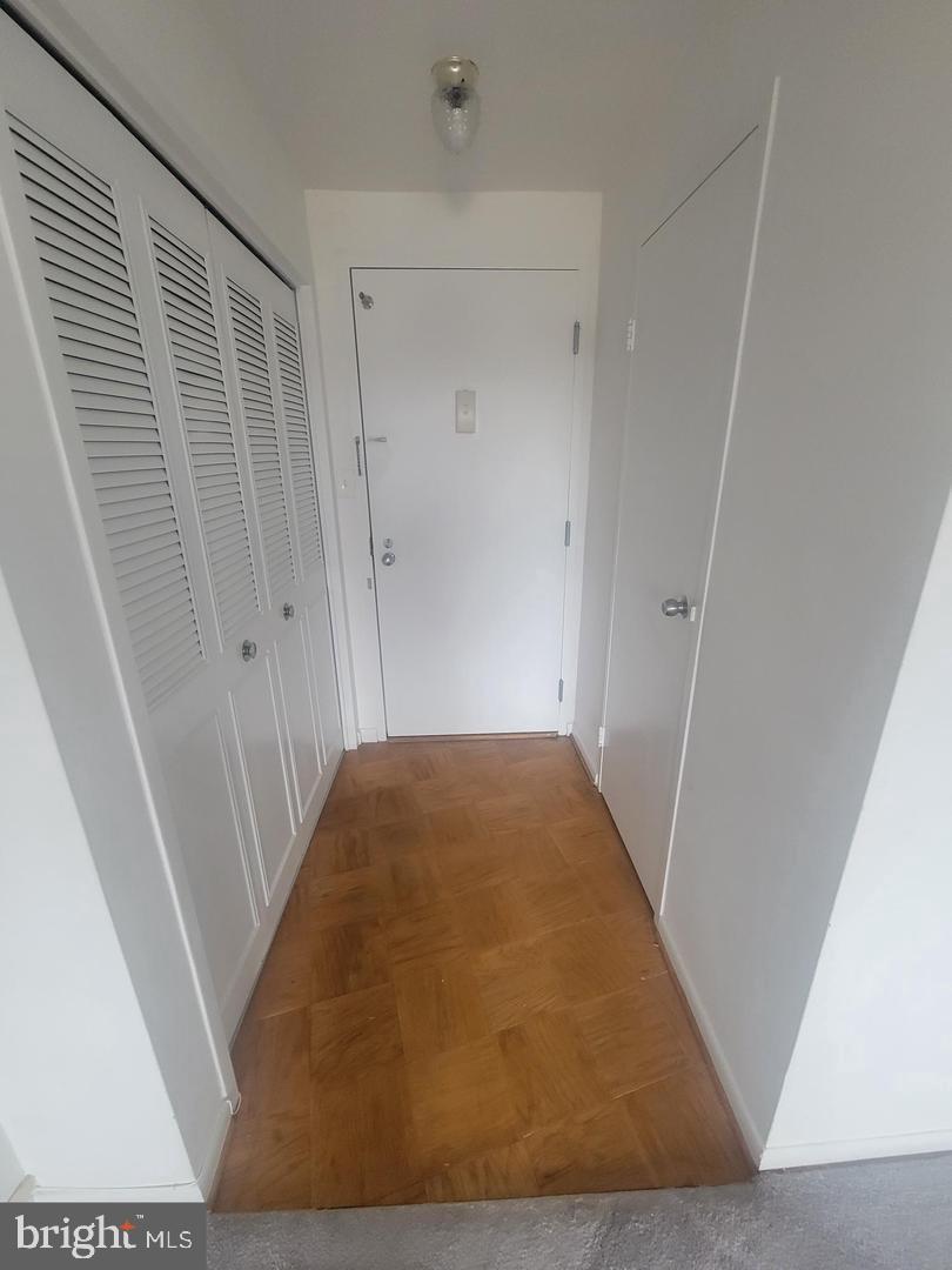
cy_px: 635
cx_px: 476
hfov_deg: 89.9
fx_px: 477
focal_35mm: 13
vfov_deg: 106.2
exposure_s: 1/60
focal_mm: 2.2
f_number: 2.2
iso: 250
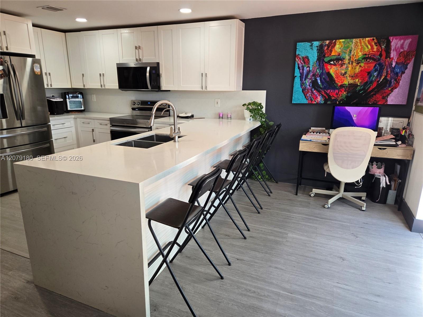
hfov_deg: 73.9
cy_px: 158
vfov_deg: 58.9
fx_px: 281
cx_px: 212
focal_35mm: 23
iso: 125
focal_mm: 5.4
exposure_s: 1/120
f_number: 1.8
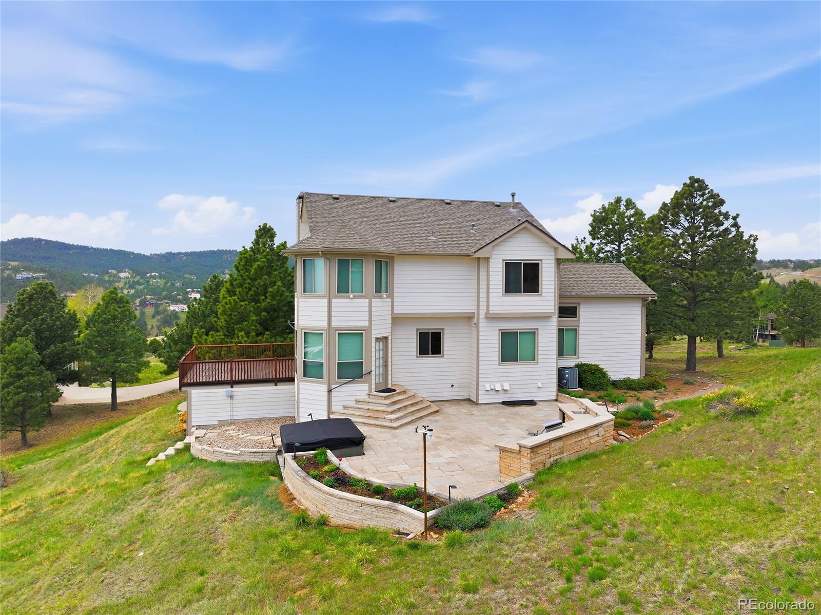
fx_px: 569
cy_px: 308
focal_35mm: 24
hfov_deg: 71.6
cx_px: 410
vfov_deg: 56.8
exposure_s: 1/400
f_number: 8
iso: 100
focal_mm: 12.3
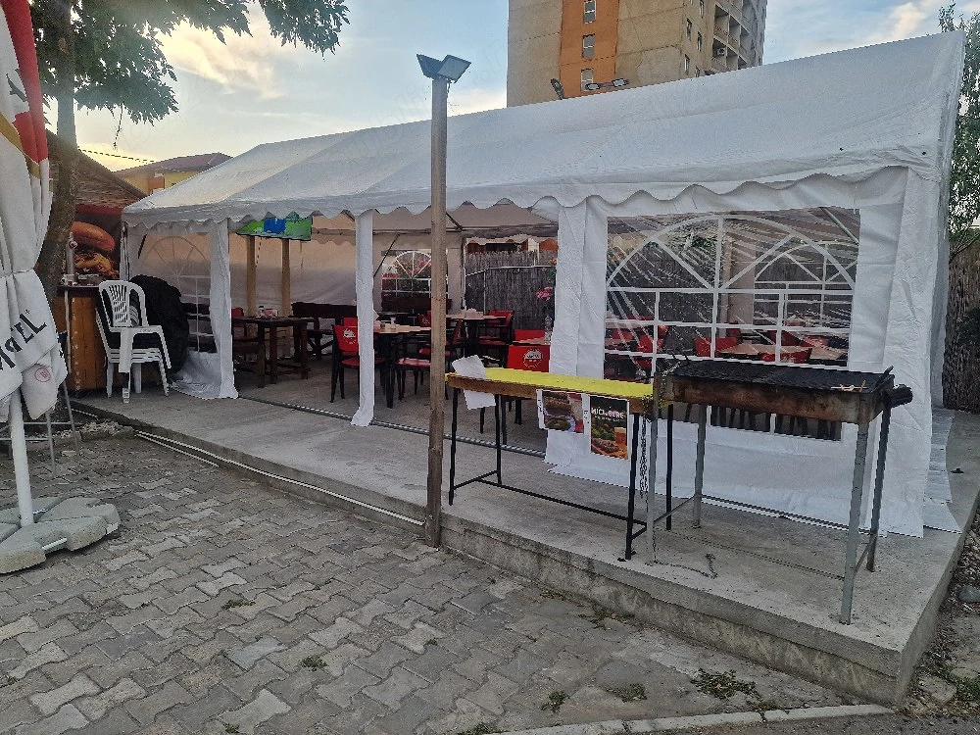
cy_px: 368
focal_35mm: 23
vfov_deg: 58.9
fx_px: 651
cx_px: 490
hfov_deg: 73.9
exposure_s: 1/182
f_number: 1.8
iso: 50
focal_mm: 6.4
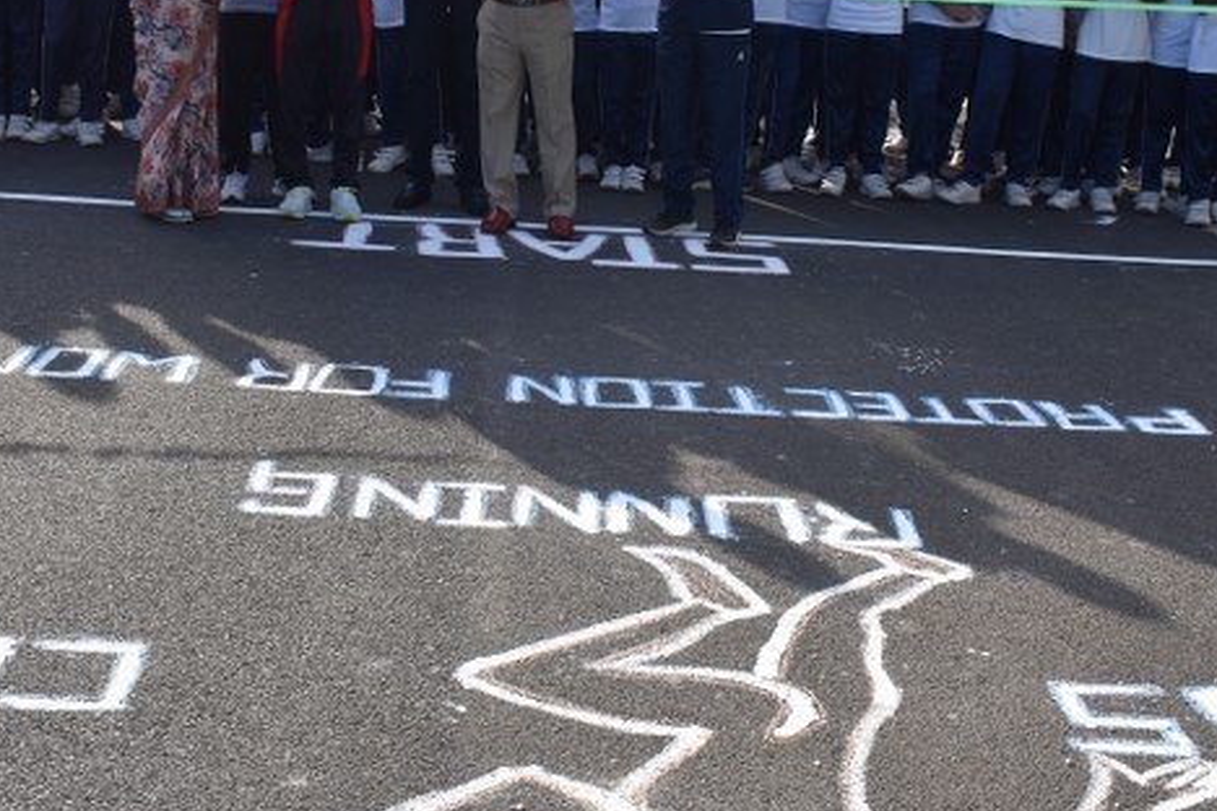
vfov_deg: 24.8
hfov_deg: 37.0
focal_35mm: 54
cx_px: 575
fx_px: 1820
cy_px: 178
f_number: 7.1
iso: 200
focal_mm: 21
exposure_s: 1/250
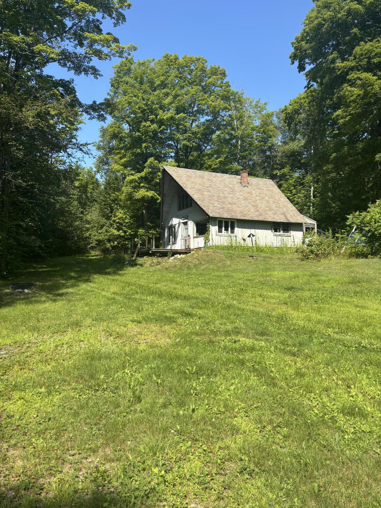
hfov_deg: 53.1
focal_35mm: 26
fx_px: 382
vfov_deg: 67.3
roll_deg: -0.9
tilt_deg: +2.1
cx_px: 190
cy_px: 254
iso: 50
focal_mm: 5.96
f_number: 1.6
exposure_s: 1/1721
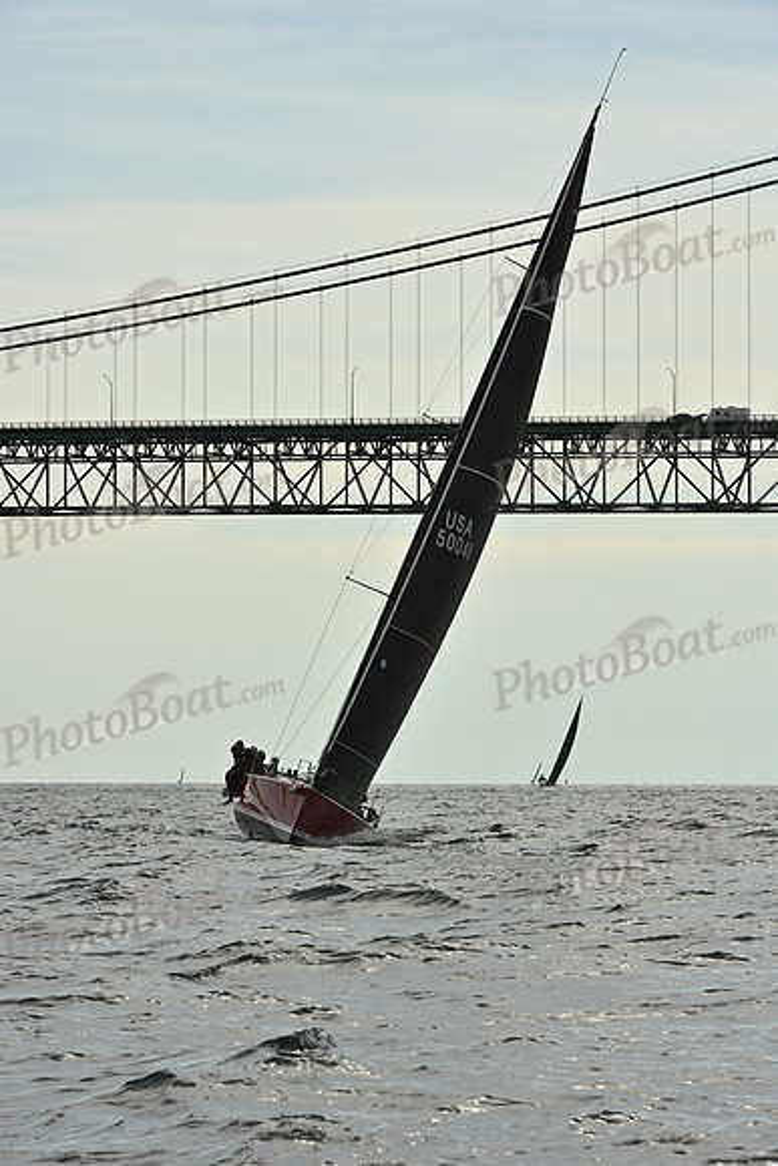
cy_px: 583
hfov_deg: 8.3
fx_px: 5345
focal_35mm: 165
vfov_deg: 12.4
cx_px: 389
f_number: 13
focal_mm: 165
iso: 320
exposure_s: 1/1000
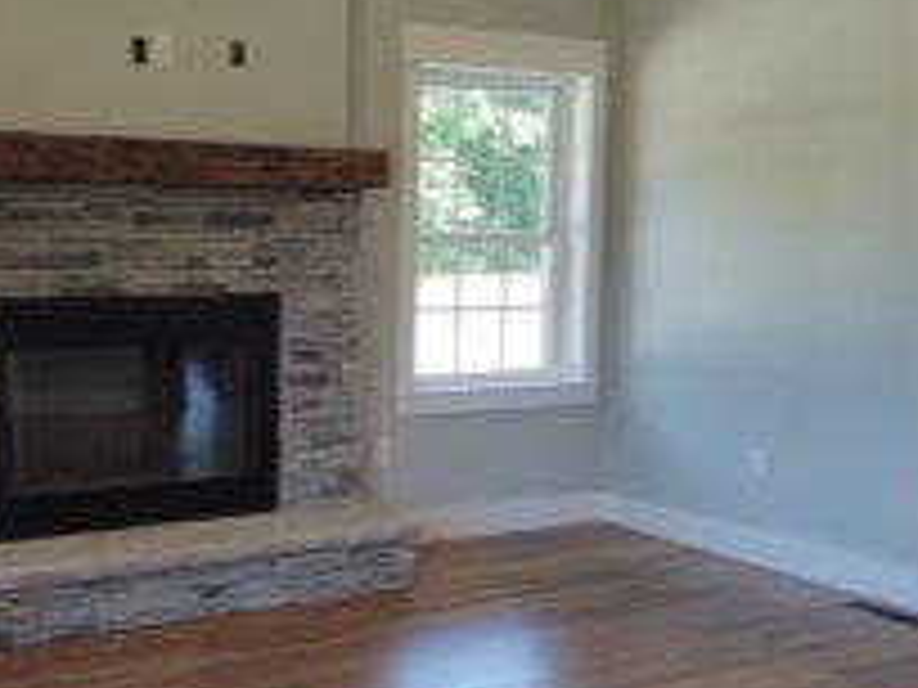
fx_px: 1406
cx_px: 270
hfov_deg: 35.6
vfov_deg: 27.5
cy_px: 351
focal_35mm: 53
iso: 100
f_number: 1.7
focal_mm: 4.75
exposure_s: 1/103
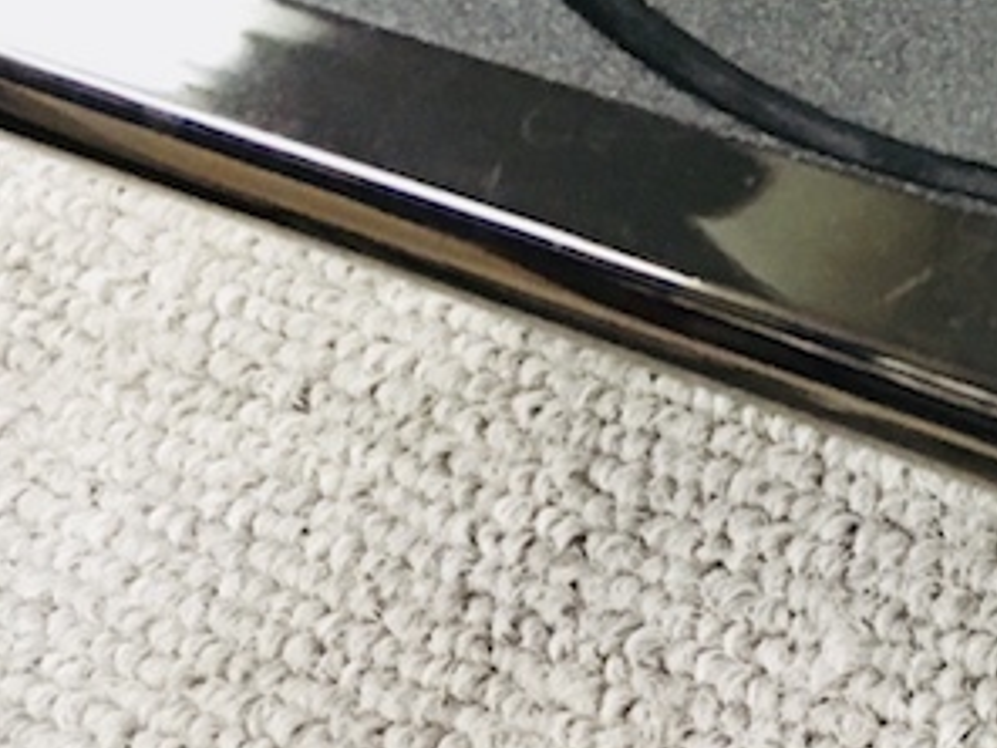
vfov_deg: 14.6
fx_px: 2707
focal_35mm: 94
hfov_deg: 19.5
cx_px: 1236
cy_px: -387
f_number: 2.2
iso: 200
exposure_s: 1/30
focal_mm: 4.15
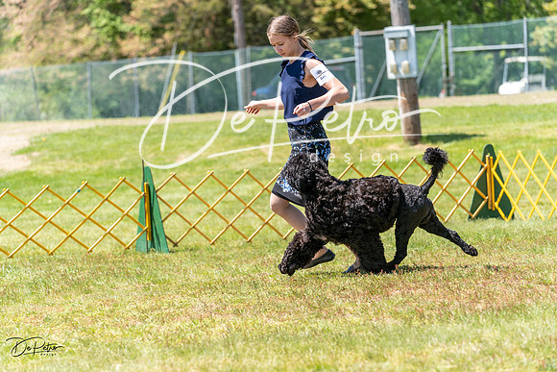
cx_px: 278
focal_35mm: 140
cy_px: 186
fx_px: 2167
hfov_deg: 14.7
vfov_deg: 9.8
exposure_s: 1/500
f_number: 4.5
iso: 100
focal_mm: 140
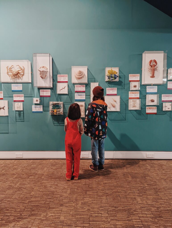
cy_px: 114
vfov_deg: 71.5
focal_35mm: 24
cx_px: 86
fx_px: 159
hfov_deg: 56.9
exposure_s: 1/100
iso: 1202
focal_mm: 6.81
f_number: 1.85
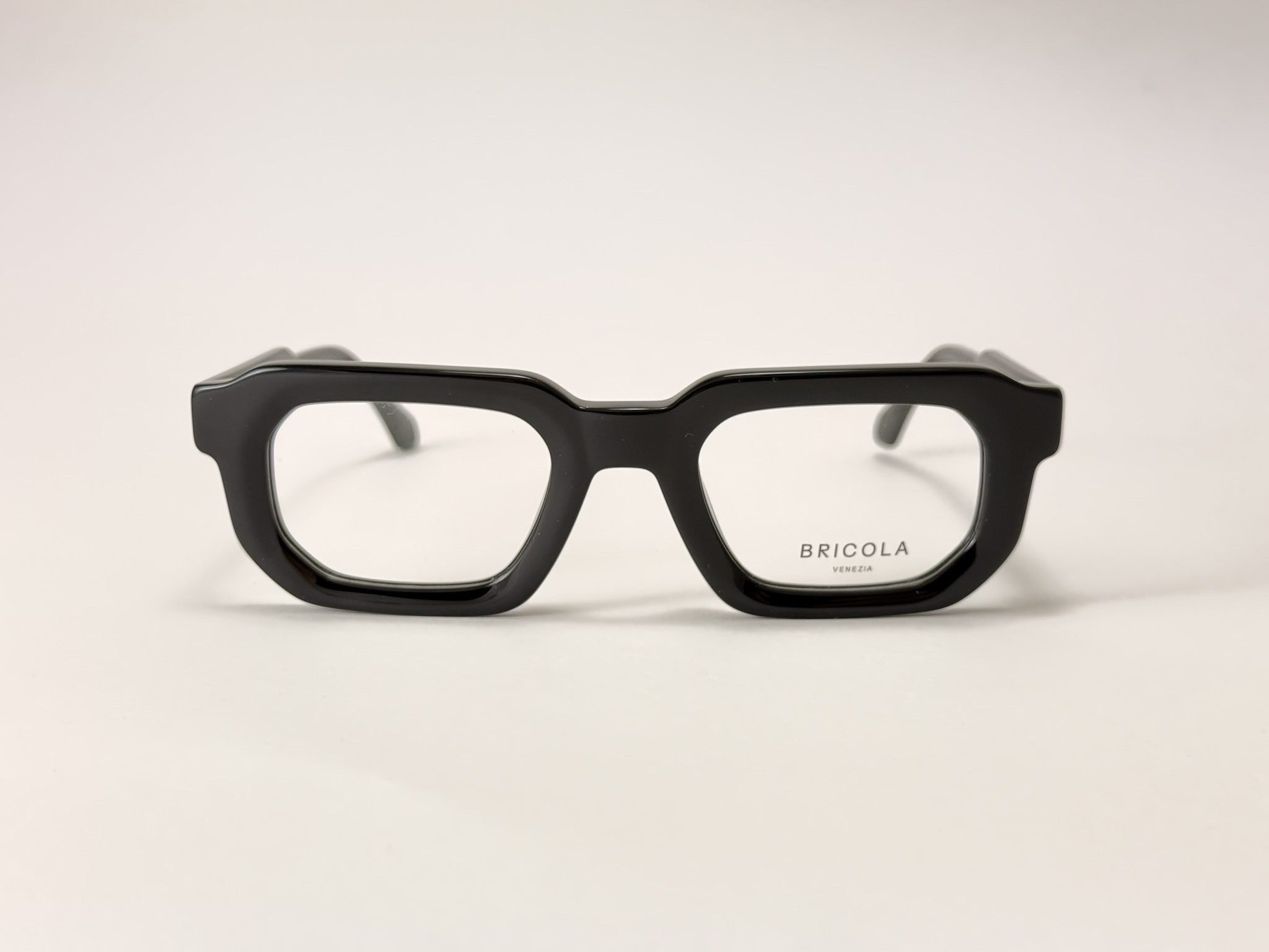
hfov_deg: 39.7
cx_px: 634
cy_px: 476
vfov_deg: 30.3
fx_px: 1760
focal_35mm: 48
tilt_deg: -9.6
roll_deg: -0.5
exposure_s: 1/100
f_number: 1.78
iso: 64
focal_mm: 6.76
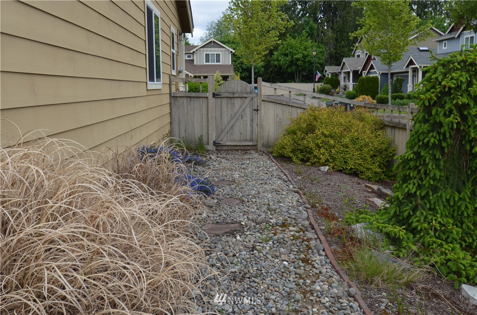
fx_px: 476
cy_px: 158
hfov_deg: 53.2
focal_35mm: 36
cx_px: 238
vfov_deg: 36.7
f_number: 7.1
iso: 100
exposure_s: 1/200
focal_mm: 24
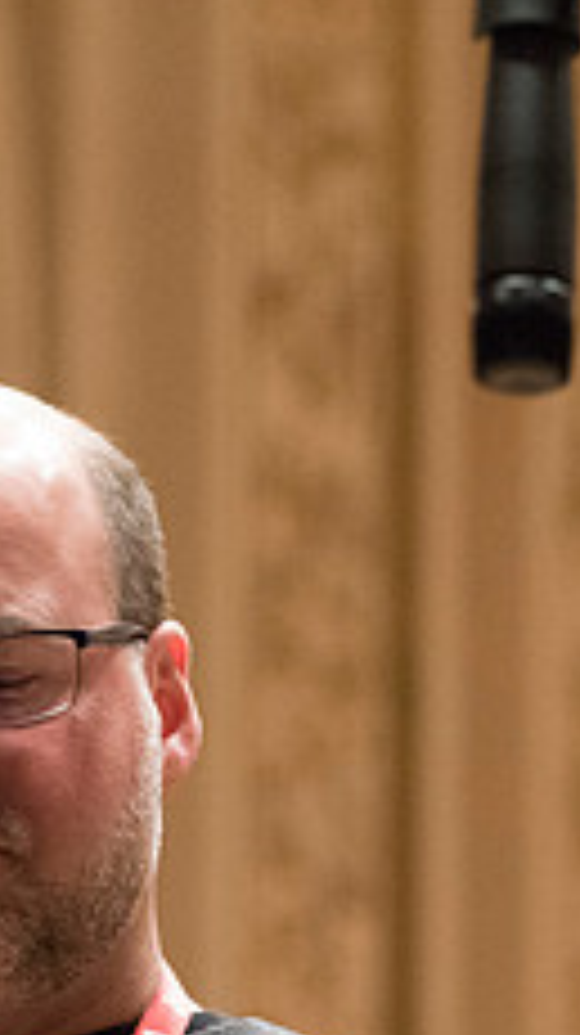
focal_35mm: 370
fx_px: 10138
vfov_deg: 5.8
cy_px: 844
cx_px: 4
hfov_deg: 3.3
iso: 12800
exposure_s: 1/160
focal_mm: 140
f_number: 6.3
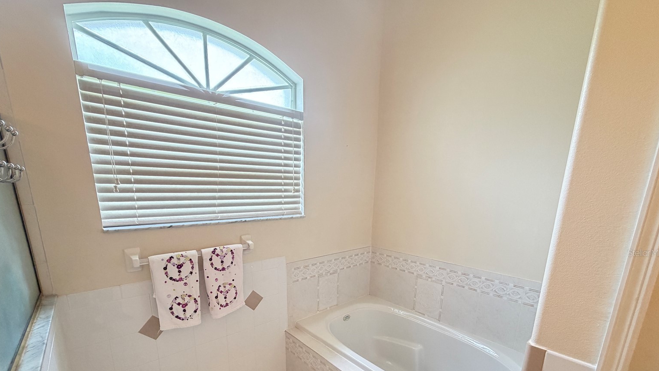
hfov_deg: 99.4
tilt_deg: -13.2
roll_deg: -0.6
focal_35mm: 16
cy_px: 253
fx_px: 280
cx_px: 323
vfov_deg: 65.0
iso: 320
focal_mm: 2.22
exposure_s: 1/60
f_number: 2.2
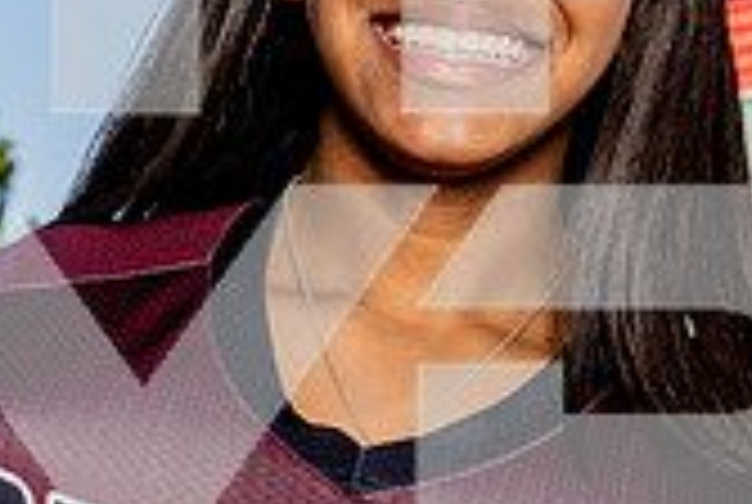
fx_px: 3411
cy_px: 425
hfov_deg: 12.6
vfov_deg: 8.4
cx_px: 329
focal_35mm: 163
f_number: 10
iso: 125
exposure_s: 1/250
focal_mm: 47
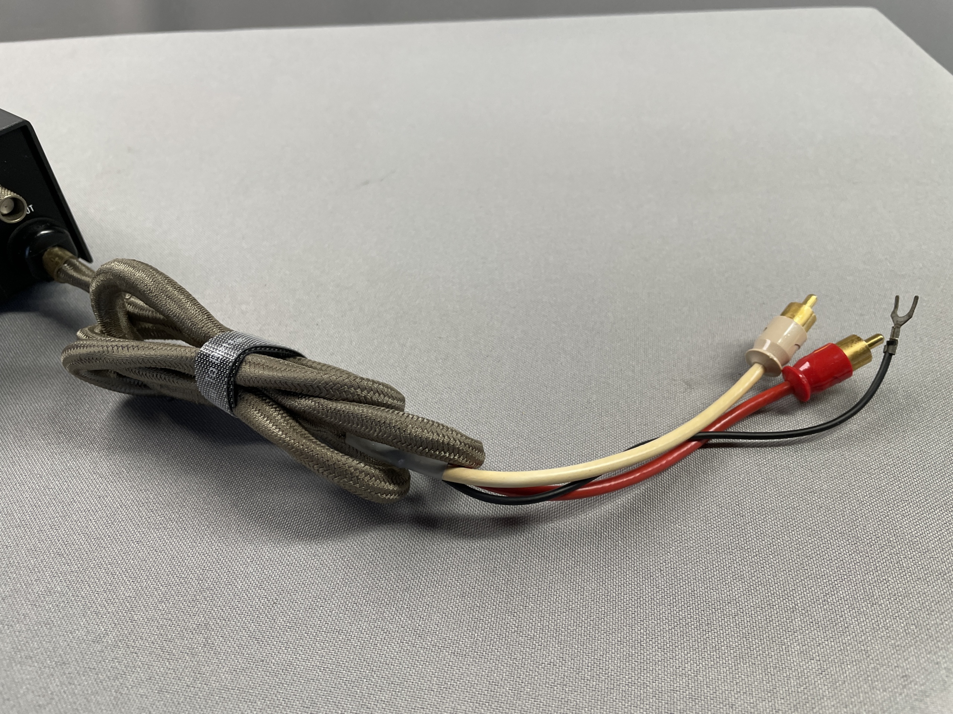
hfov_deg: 67.3
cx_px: 476
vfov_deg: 53.1
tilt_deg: -43.6
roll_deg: +2.6
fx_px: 716
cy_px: 357
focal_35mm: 26
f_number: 1.6
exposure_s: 1/100
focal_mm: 4.2
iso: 100
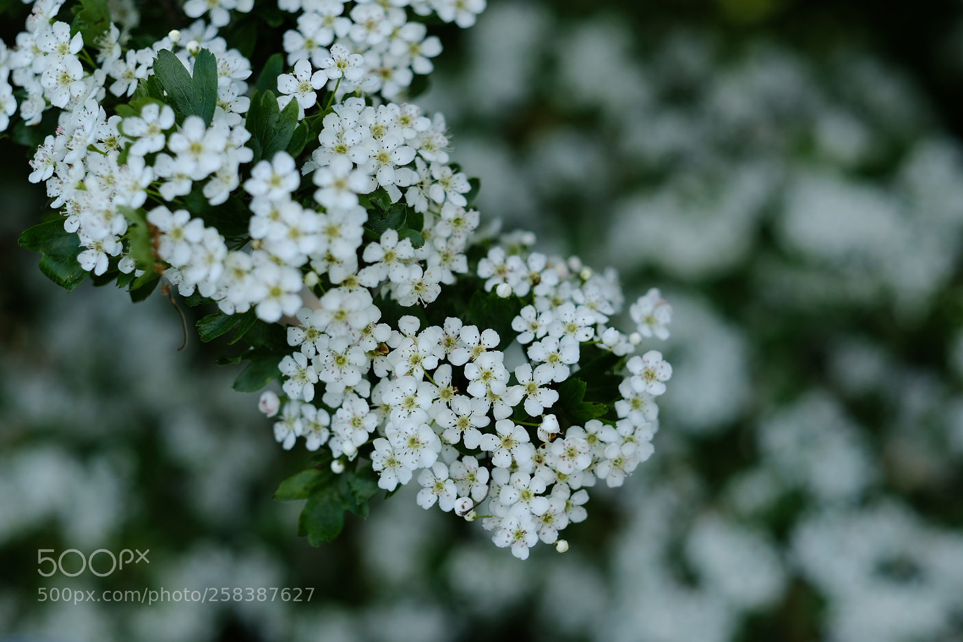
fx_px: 2247
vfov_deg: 16.3
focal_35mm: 84
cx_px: 482
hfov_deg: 24.2
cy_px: 321
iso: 200
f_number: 2.5
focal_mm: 56
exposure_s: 1/900
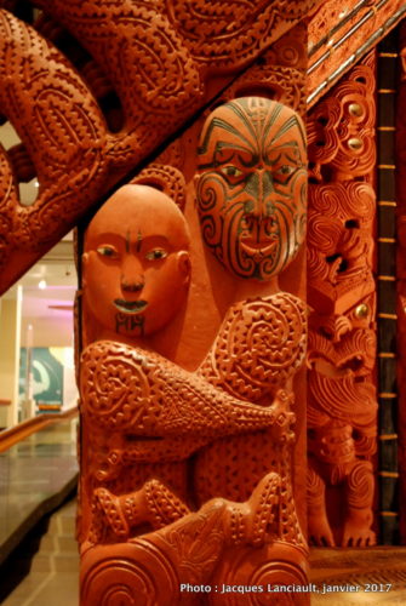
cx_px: 203
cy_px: 303
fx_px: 784
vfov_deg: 42.3
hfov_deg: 29.0
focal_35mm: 46
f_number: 4
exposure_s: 1/4
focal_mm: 31
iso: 1600
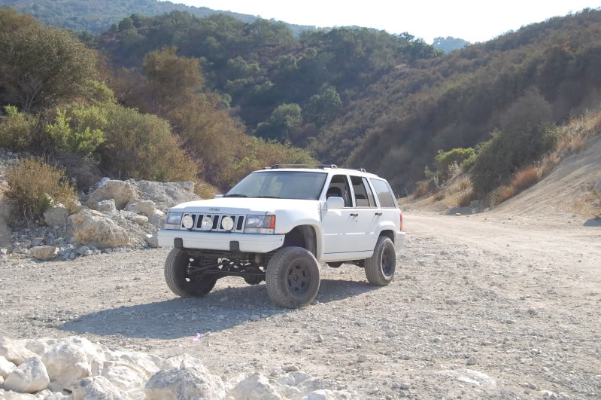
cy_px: 200
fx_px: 801
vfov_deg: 28.0
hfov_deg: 41.2
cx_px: 300
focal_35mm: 48
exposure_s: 1/320
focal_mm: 32
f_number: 9
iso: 200
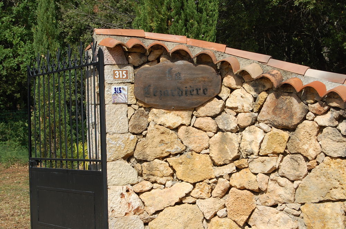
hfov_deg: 24.7
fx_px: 792
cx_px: 173
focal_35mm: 82
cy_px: 114
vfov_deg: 16.5
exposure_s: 1/320
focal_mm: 55
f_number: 10
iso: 200
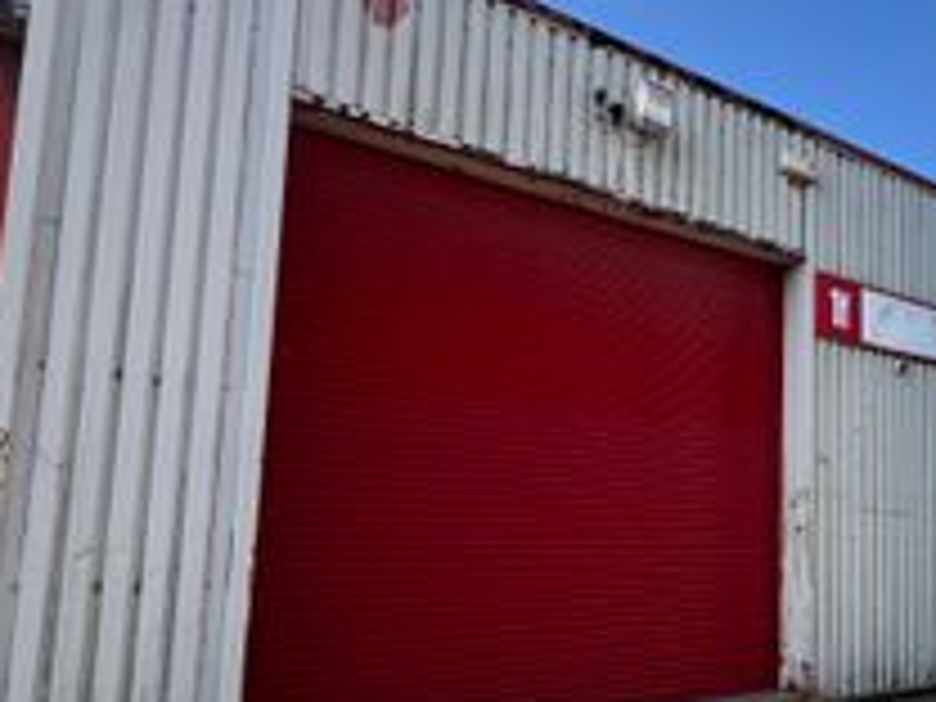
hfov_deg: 63.3
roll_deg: -0.1
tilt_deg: +5.4
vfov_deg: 54.0
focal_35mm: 25
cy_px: 454
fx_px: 676
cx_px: 752
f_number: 1.8
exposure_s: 1/686
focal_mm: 1.57
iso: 32
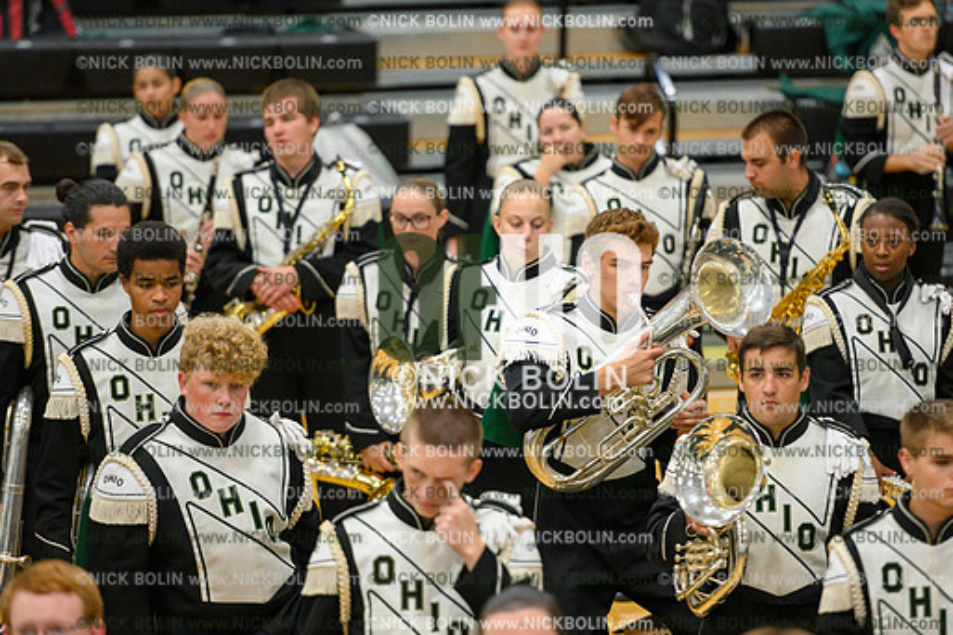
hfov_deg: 9.1
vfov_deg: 6.1
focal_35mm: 226
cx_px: 509
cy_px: 322
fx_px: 5982
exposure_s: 1/320
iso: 1600
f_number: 2.8
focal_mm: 200
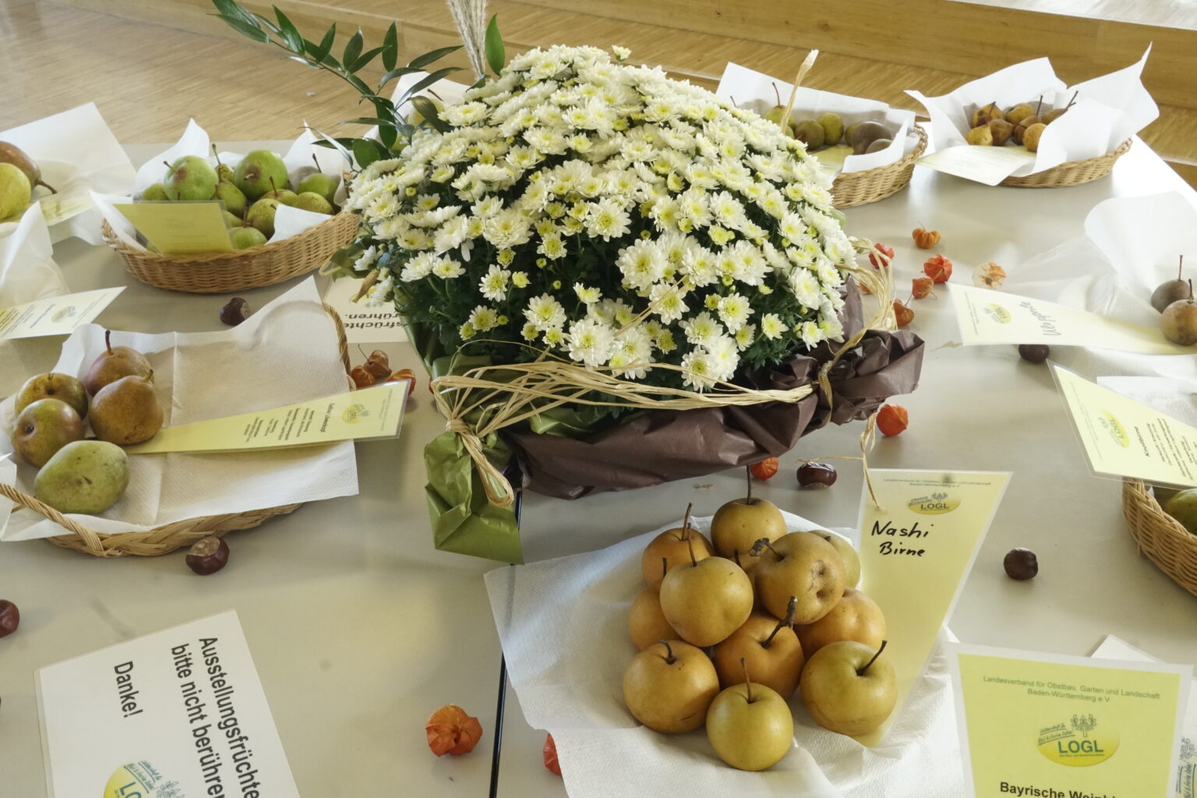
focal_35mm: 38
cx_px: 598
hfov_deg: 51.3
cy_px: 399
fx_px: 1247
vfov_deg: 35.5
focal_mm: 25
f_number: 16
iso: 3200
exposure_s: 1/20
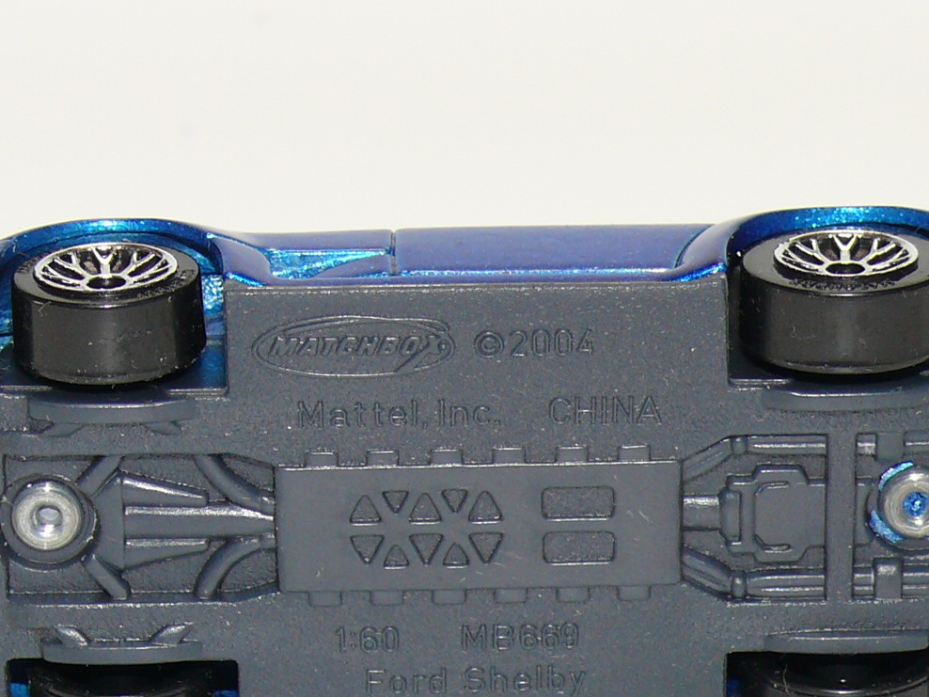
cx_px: 540
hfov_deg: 9.7
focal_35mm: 204
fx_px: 5475
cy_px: 428
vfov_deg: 7.3
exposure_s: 1/30
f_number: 4
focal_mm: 15.1
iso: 100
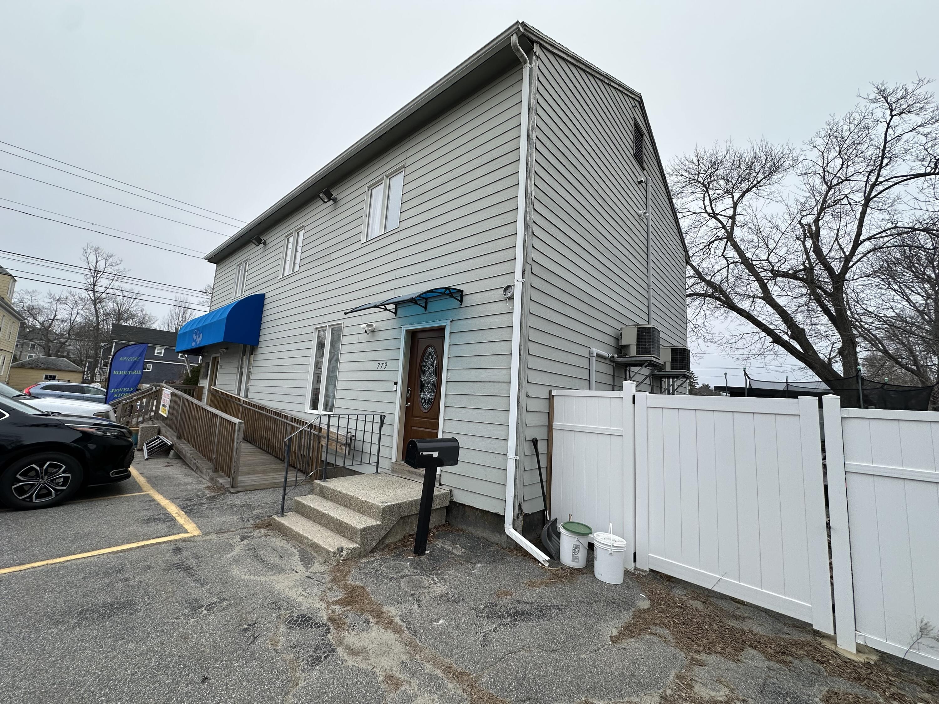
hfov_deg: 102.1
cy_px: 352
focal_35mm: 14
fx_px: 380
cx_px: 470
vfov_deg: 85.7
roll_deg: -3.9
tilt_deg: +7.6
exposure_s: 1/744
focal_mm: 2.22
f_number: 2.2
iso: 40
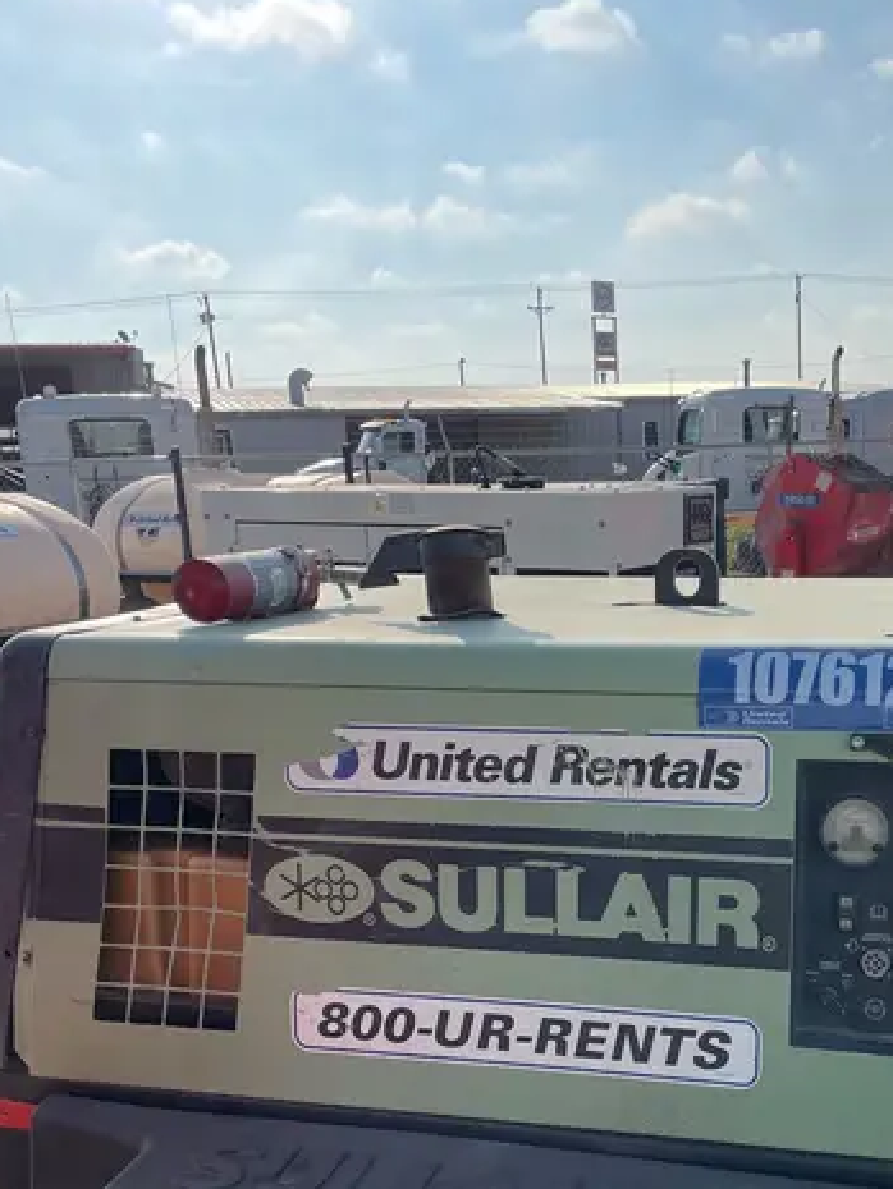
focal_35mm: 41
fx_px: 1410
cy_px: 868
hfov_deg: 34.5
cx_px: 660
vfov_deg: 44.5
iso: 32
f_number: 1.6
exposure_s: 1/4292
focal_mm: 4.2
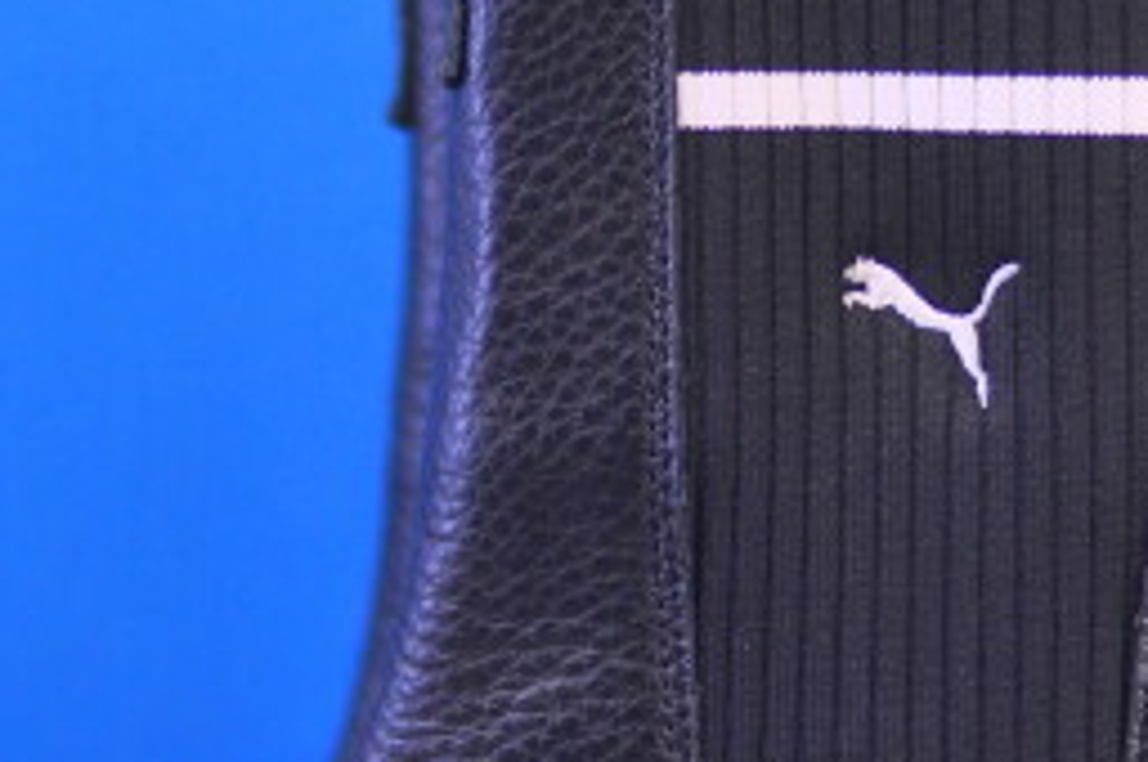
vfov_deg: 5.8
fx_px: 7452
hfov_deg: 8.8
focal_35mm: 234
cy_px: 872
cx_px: 314
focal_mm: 50
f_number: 2.2
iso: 250
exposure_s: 1/320
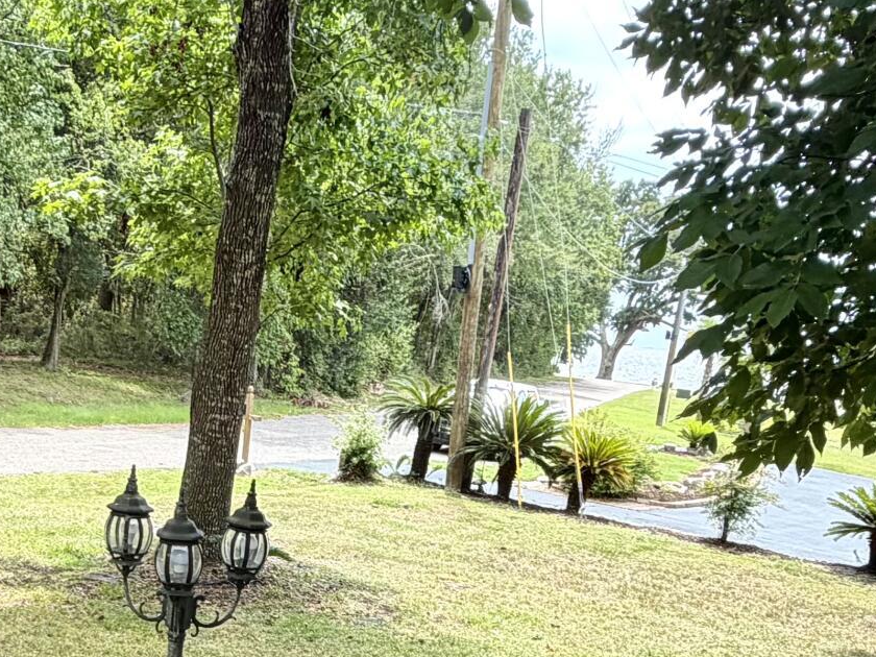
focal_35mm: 50
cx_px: 267
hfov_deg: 37.6
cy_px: 637
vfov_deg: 27.6
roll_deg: -4.7
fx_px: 1265
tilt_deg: -14.2
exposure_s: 1/251
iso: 40
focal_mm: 2.22
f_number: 2.2
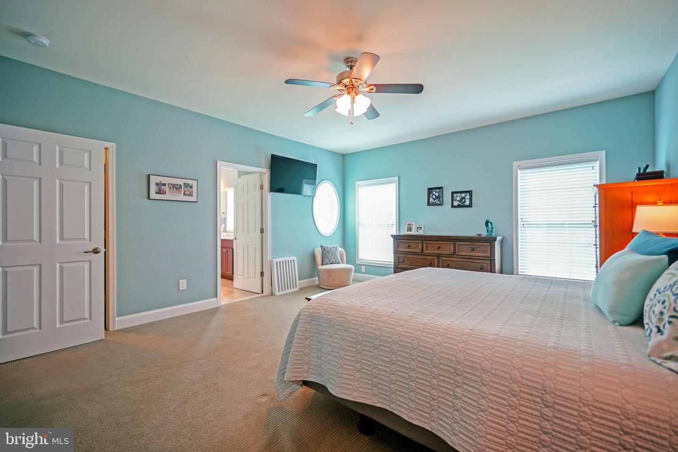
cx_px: 339
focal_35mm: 15
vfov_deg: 77.3
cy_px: 226
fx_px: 282
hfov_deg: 100.4
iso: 160
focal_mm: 10
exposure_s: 1/30
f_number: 2.8
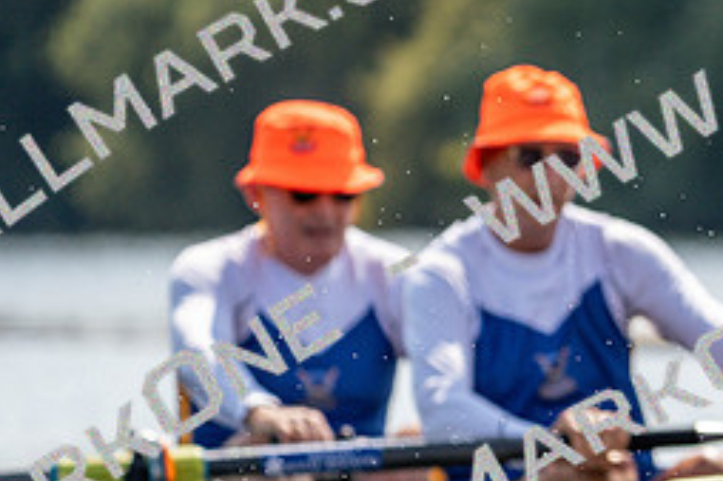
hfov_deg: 3.2
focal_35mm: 645
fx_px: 12945
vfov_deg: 2.1
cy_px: 252
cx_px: 817
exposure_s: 1/1600
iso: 250
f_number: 5.6
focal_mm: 282
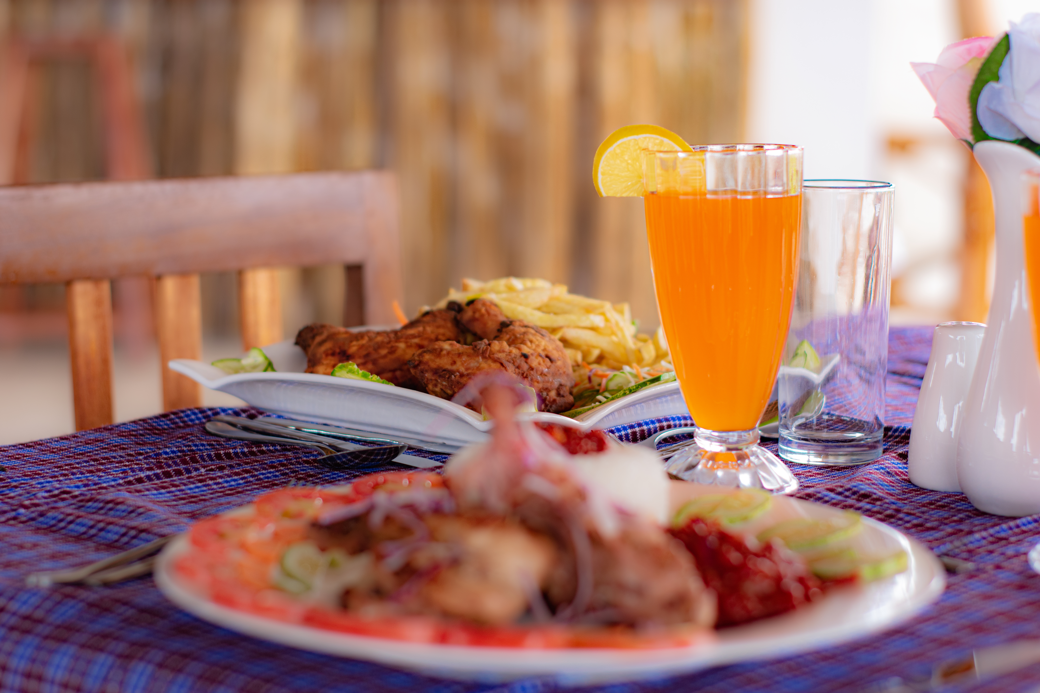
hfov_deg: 27.0
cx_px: 520
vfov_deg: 18.2
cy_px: 346
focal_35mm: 75
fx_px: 2166
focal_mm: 50
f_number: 2.8
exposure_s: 1/160
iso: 100
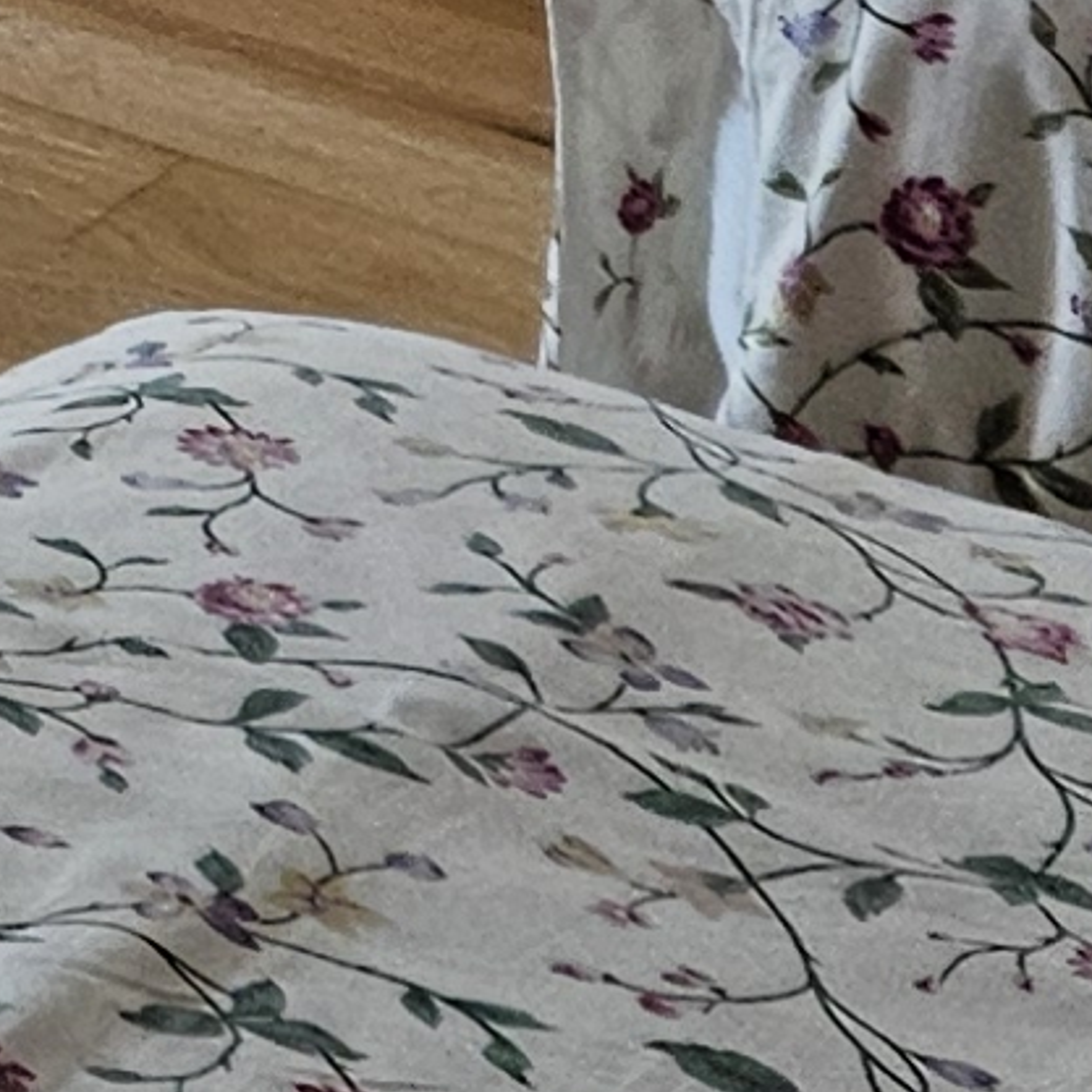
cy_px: -1943
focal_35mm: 195
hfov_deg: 7.8
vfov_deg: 8.0
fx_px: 6960
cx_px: -2221
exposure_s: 1/100
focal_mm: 5.4
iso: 320
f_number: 1.8
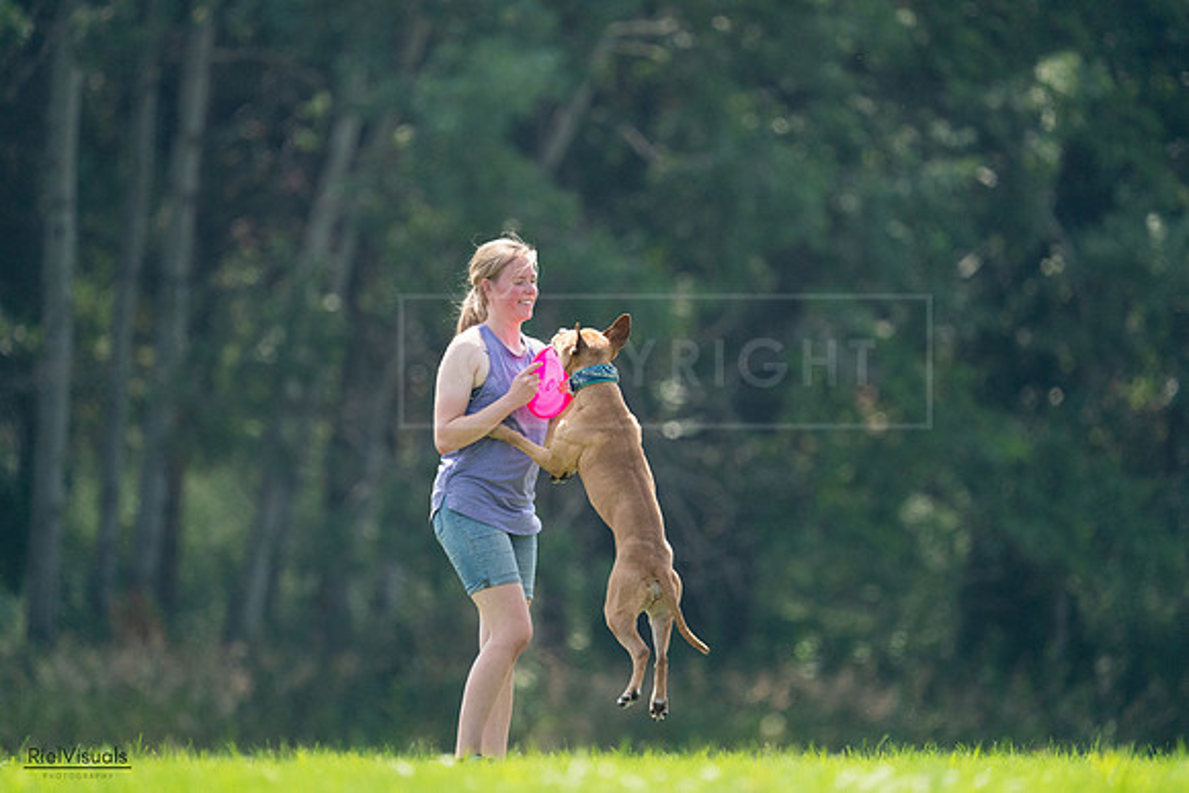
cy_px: 396
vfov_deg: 2.3
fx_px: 19820
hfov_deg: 3.4
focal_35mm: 600
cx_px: 594
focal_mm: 600
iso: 3200
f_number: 6.3
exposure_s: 1/4000
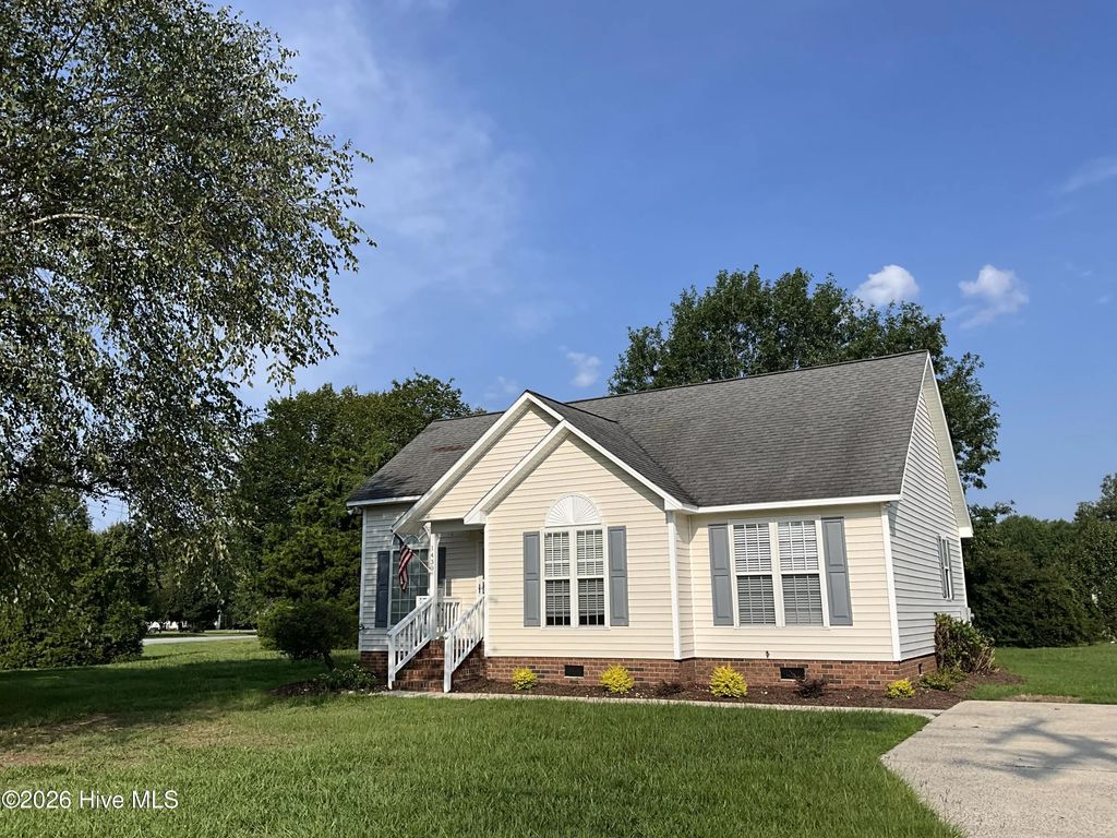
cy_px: 419
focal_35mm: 29
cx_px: 558
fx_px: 936
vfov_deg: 48.2
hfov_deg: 61.7
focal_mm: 3
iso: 25
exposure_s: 1/2801
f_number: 1.8
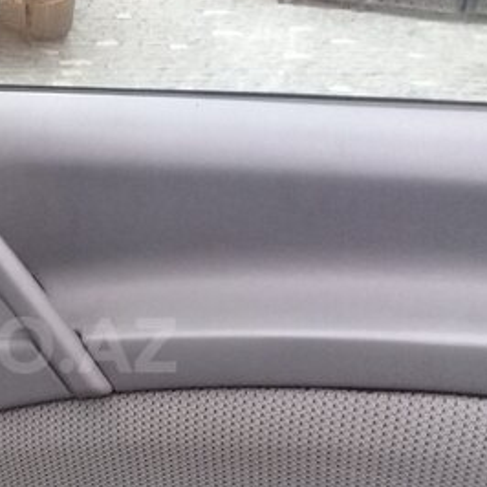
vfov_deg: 25.2
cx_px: -11
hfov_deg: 24.1
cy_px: 345
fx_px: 1082
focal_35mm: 68
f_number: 2.2
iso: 200
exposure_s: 1/17
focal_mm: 3.3
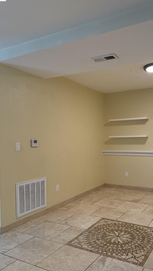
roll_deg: +0.9
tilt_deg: -0.9
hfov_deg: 39.7
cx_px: 101
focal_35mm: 29
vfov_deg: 66.0
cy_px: 146
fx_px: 209
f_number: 1.78
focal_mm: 6.76
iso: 200
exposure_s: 1/130
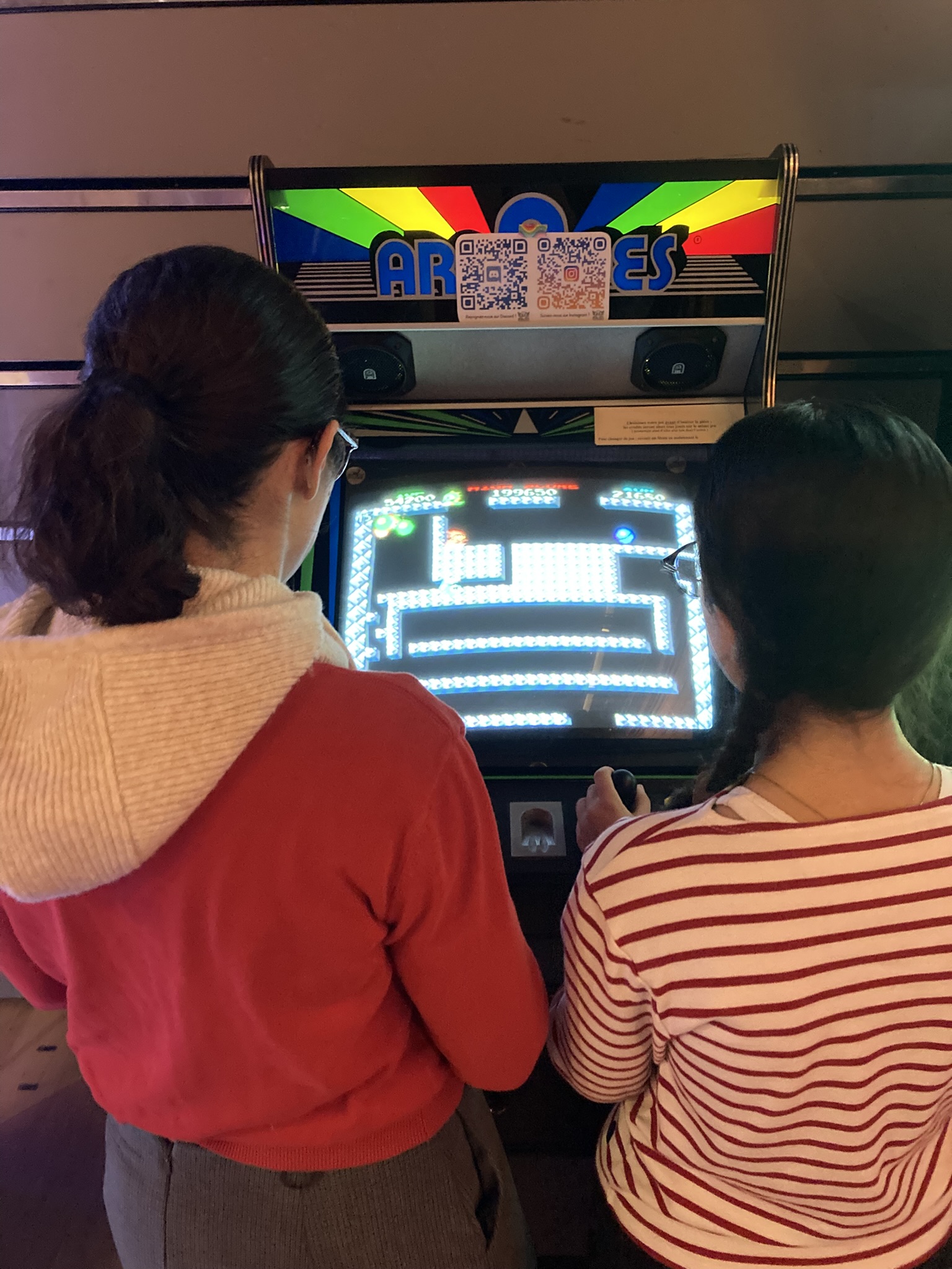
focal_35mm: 28
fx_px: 1027
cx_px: 476
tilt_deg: -24.1
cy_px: 634
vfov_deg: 63.4
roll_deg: +1.0
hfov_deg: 49.7
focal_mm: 3.99
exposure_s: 1/30
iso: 640
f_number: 1.8
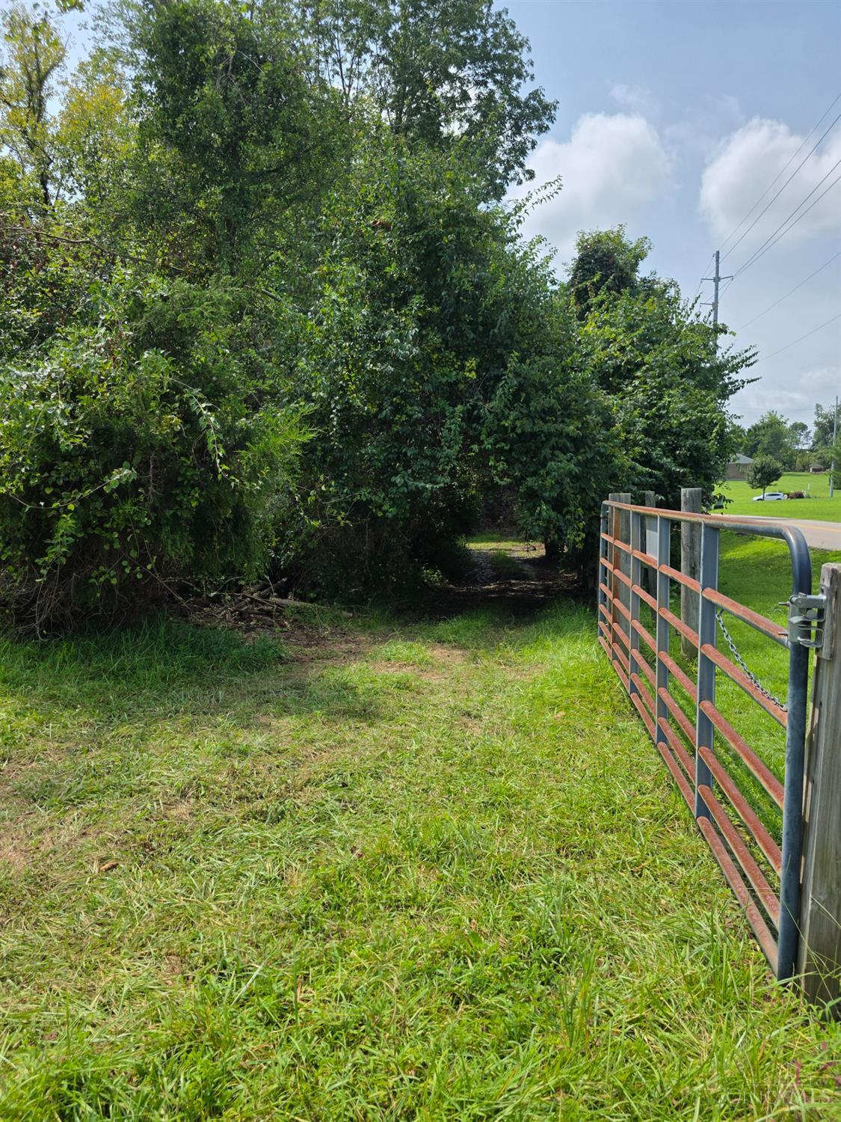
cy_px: 561
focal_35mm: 23
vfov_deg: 73.9
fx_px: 745
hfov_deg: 58.9
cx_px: 420
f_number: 1.7
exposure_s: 1/5017
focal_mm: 6.3
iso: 80
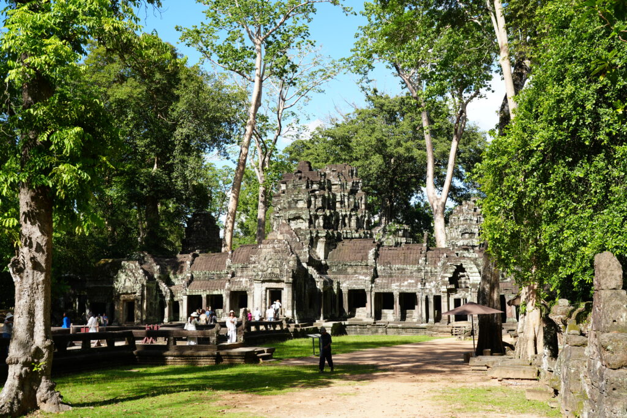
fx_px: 697
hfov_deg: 48.5
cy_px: 209
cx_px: 314
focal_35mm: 40
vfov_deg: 33.4
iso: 100
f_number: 8
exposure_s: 1/125
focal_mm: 40
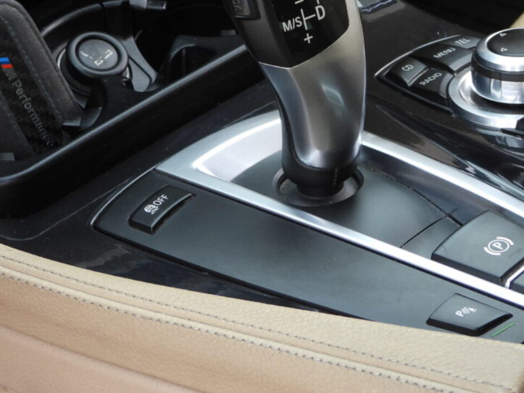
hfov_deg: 11.3
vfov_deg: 8.5
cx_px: 330
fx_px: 2649
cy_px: 112
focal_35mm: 175
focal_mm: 18.9
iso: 100
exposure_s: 1/60
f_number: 4
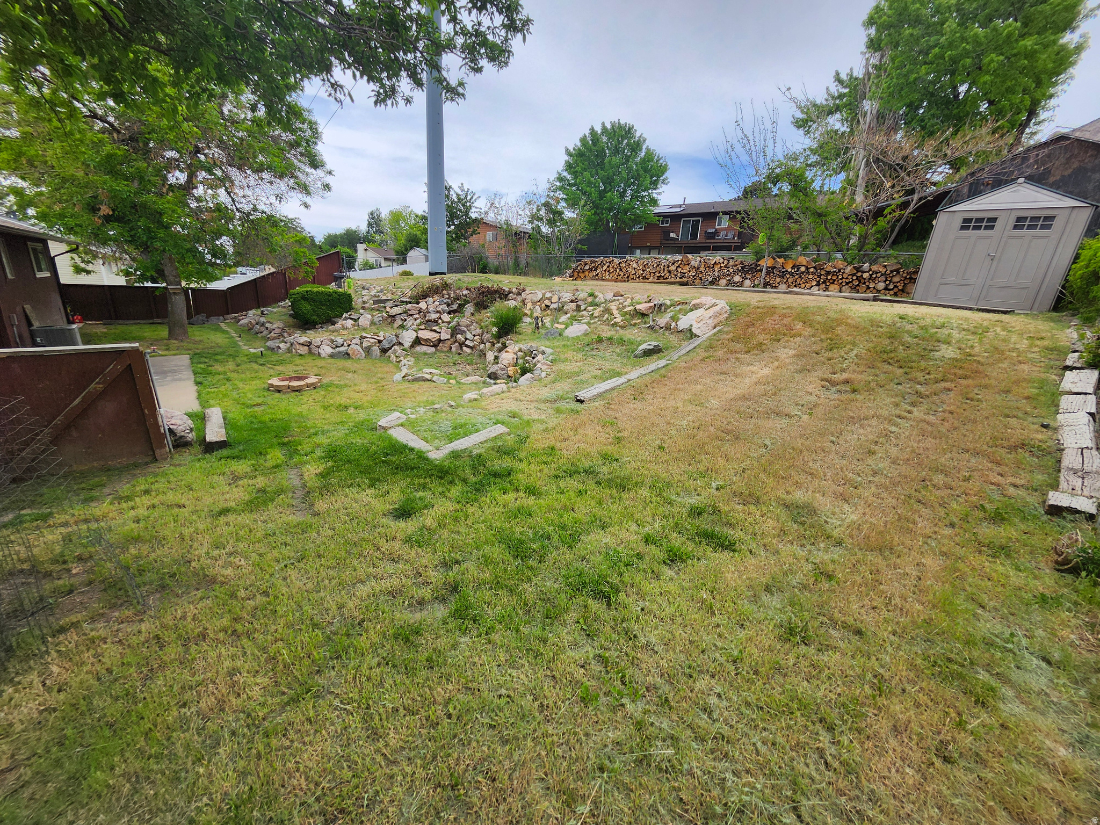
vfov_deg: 89.9
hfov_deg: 106.2
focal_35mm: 13
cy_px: 412
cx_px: 550
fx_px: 413
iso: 40
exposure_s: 1/922
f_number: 2.2
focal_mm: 1.74
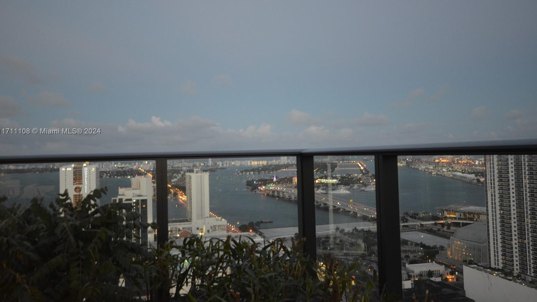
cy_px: 132
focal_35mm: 32
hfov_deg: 61.0
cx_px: 265
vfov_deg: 36.6
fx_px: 456
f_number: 5.6
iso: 1600
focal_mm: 20
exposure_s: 1/15
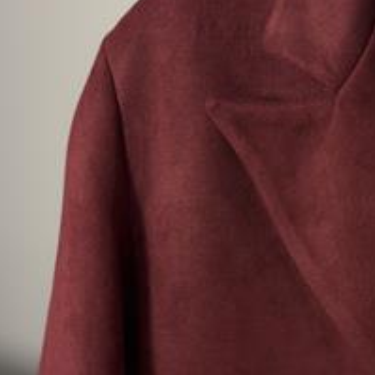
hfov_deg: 19.6
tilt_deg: -8.9
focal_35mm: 88
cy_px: 223
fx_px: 1079
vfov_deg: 19.7
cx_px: 256
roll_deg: -1.6
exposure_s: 1/100
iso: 160
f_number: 1.78
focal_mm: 6.86
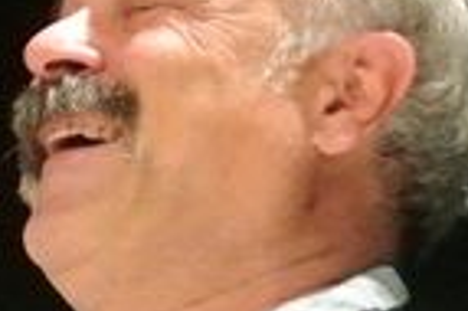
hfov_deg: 1.5
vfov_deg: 1.0
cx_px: -393
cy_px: 362
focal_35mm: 1358
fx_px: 17634
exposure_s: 1/320
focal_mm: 89.9
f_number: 5.3
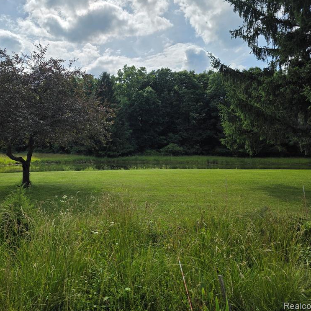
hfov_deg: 56.4
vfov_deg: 57.3
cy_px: 152
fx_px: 285
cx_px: 112
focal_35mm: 28
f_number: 1.7
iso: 64
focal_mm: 6.3
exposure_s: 1/7944
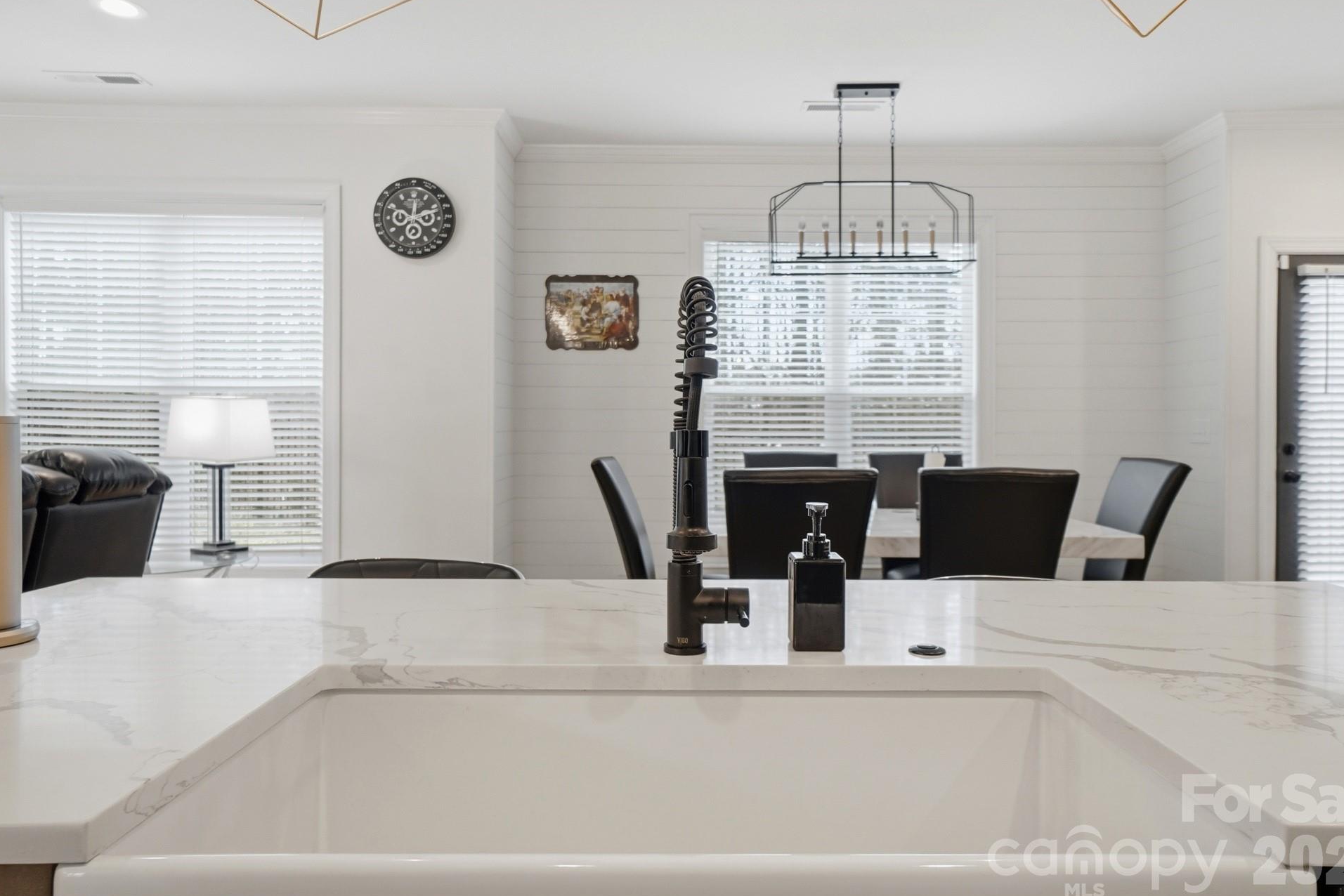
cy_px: 441
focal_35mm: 24
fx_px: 878
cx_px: 698
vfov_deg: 54.1
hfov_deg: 74.8
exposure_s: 1/320
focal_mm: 15
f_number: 4
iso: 100
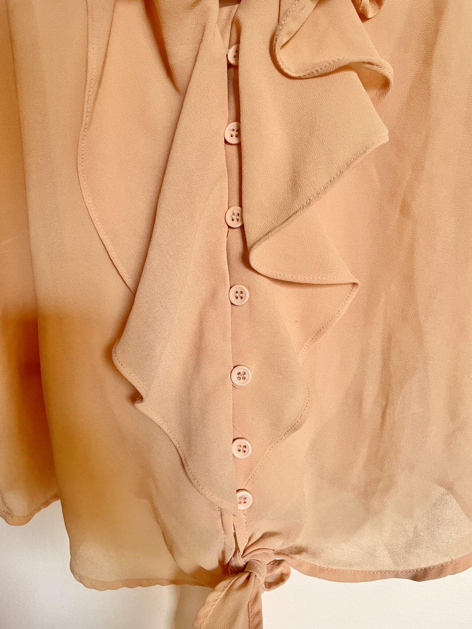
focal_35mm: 26
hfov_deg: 53.1
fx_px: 473
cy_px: 314
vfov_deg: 67.3
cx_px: 236
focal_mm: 4.2
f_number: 1.6
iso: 125
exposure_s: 1/60
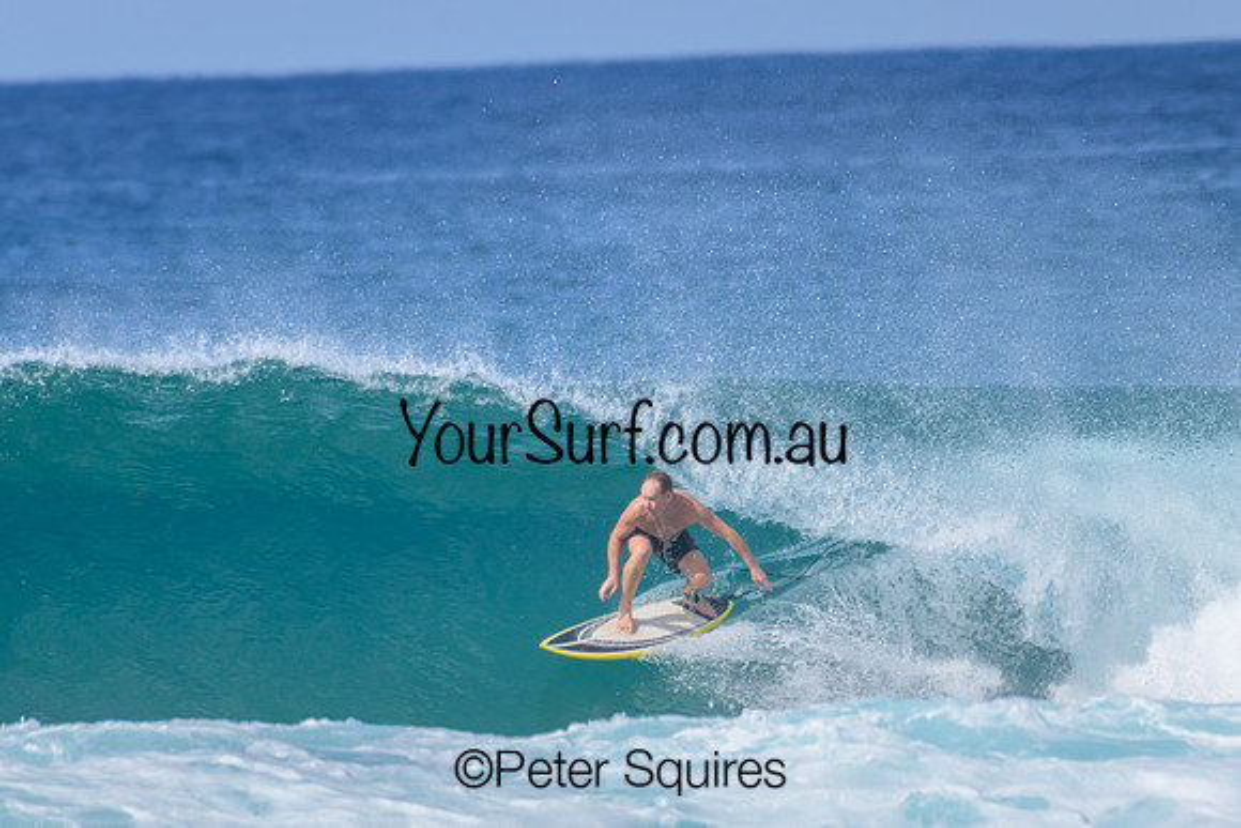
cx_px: 620
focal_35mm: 1000
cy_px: 414
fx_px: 34479
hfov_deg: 2.1
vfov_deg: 1.4
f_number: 11
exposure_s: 1/2000
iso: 900
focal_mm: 1000
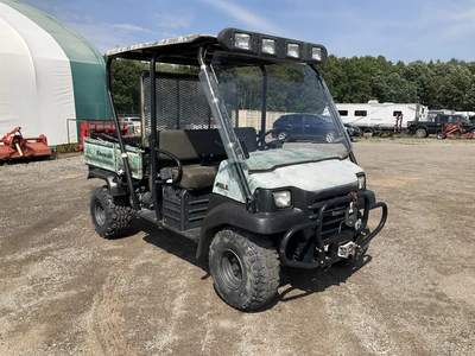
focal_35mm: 29
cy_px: 178
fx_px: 398
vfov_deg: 48.2
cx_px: 238
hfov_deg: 61.7
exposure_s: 1/1848
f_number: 1.8
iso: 25
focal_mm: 3
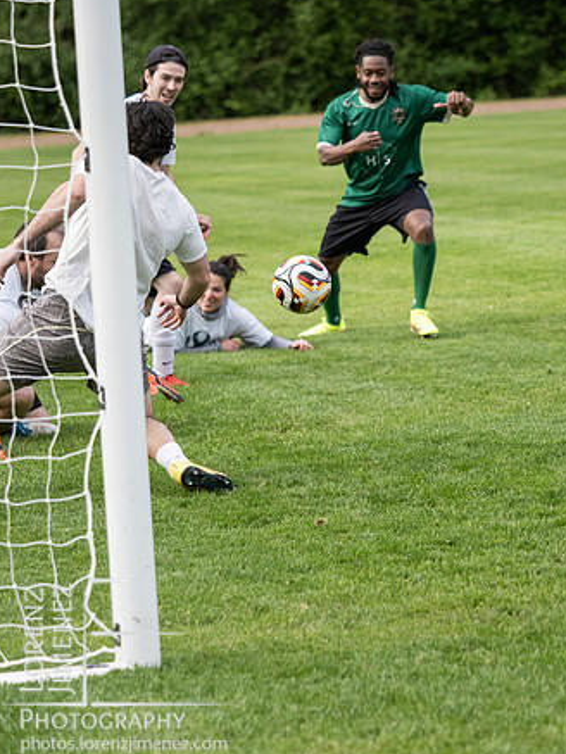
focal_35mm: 175
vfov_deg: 11.3
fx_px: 3813
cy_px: 376
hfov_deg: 8.5
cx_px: 287
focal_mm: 85
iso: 320
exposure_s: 1/1250
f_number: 2.8
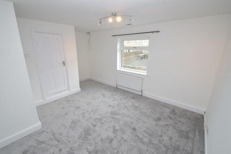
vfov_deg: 77.4
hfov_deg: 100.4
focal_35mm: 15
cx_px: 116
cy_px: 77
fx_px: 96
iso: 800
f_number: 9
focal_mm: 10
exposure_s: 1/100
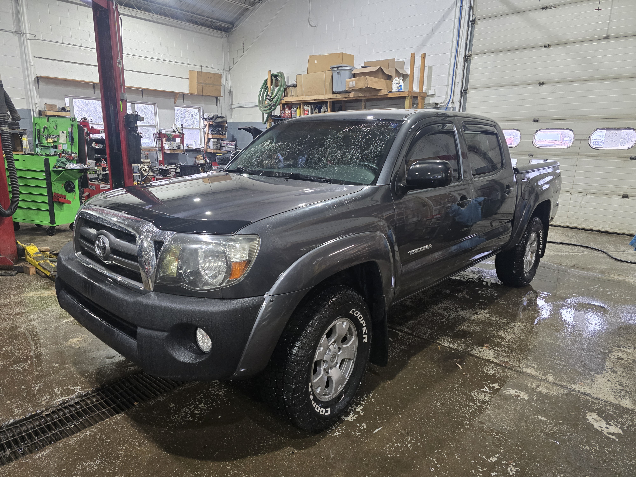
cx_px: 318
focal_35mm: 23
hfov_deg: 73.9
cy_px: 238
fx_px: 423
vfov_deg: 58.9
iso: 400
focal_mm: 6.3
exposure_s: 1/120
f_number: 1.7
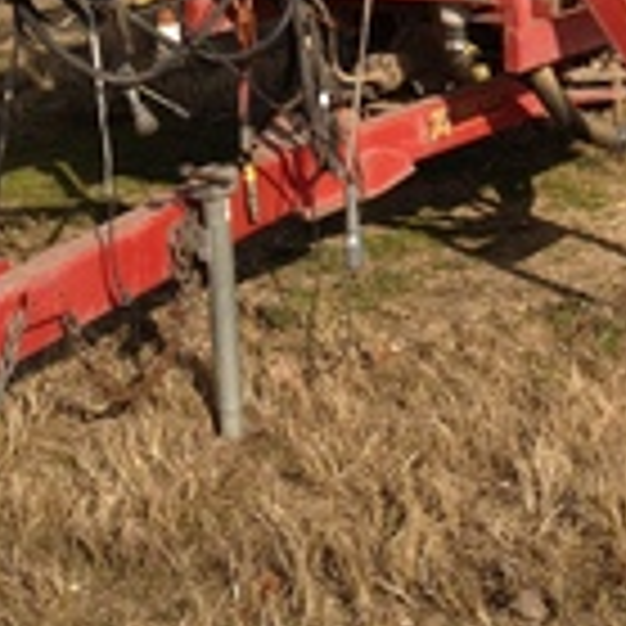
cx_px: 631
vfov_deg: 17.9
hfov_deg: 18.6
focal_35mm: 91
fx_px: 1862
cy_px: -171
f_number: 2.4
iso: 64
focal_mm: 4.28
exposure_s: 1/1905
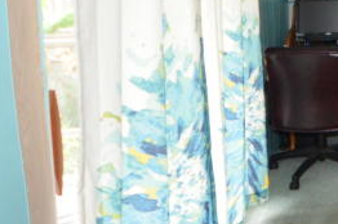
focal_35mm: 56
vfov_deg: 22.4
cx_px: 450
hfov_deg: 28.5
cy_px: -35
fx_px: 528
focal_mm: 8.5
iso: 800
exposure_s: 1/60
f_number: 4.5
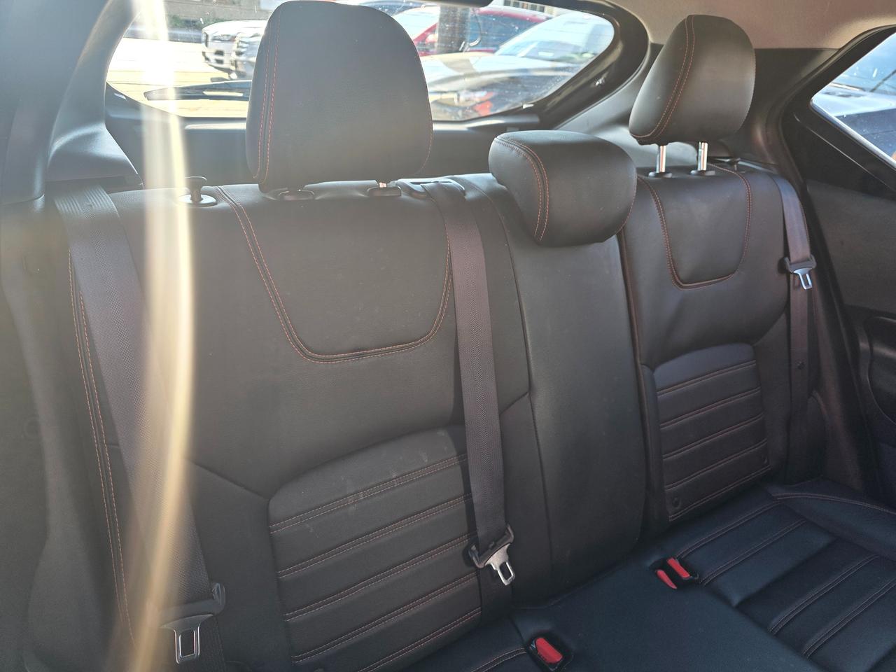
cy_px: 336
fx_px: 595
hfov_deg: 73.9
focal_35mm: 23
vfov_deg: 58.9
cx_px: 448
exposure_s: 1/180
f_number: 1.7
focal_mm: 6.3
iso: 64
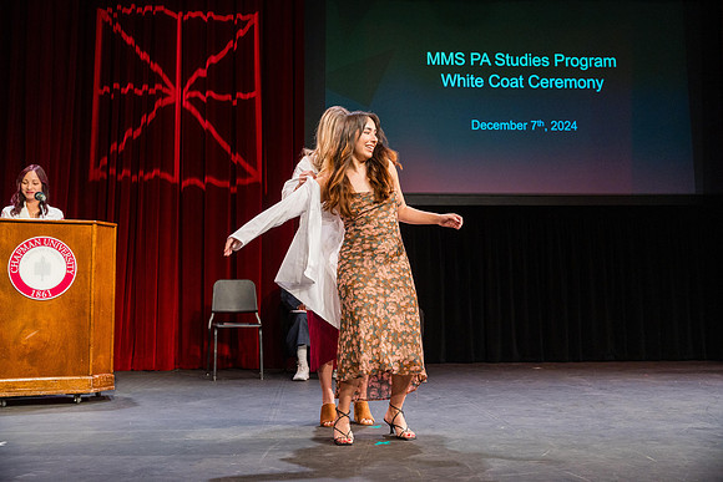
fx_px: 791
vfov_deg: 33.9
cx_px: 362
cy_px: 241
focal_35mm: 39
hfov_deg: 49.1
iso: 1250
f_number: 3.5
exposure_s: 1/320
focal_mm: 39.4
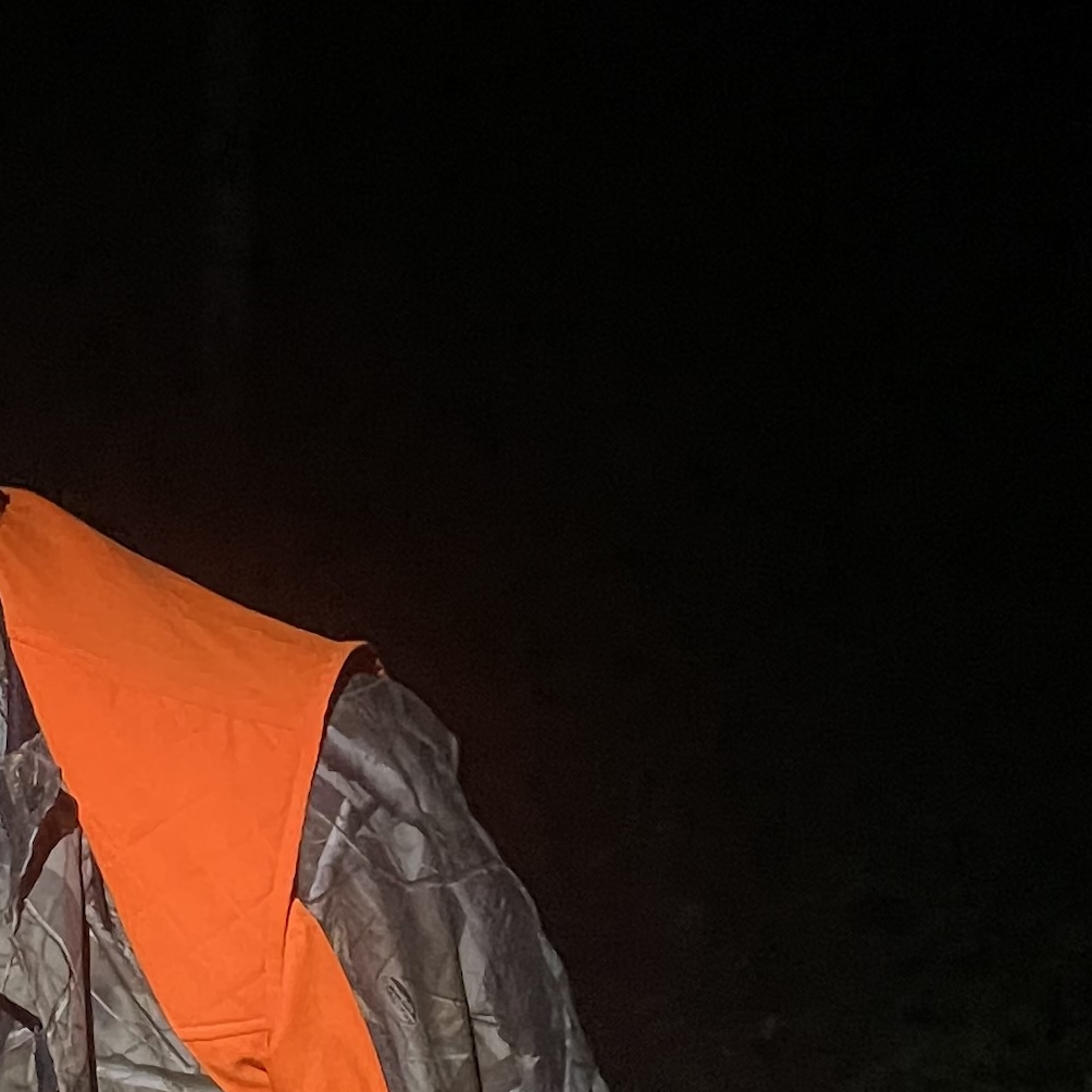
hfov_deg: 19.1
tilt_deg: -25.5
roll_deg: +3.8
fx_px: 3141
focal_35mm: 88
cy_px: 1202
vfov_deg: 18.9
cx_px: -12
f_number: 1.6
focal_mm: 5.1
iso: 1000
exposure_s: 1/30
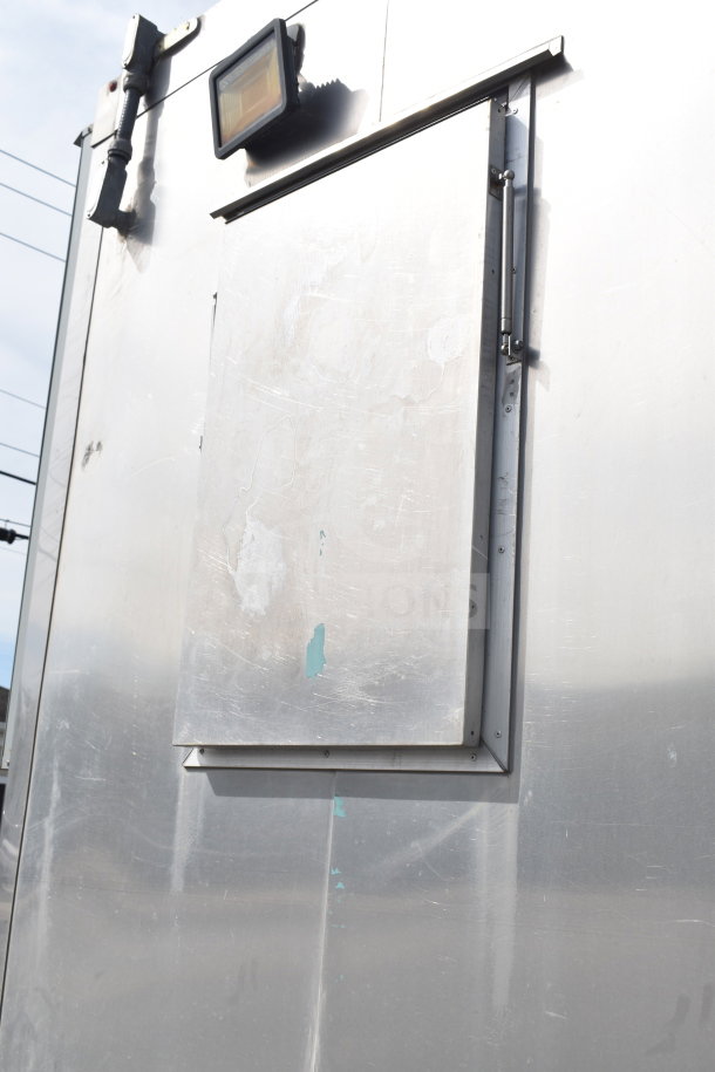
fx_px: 1206
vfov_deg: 47.9
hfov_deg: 33.0
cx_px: 358
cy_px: 536
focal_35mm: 40
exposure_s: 1/250
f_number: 8
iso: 100
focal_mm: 27
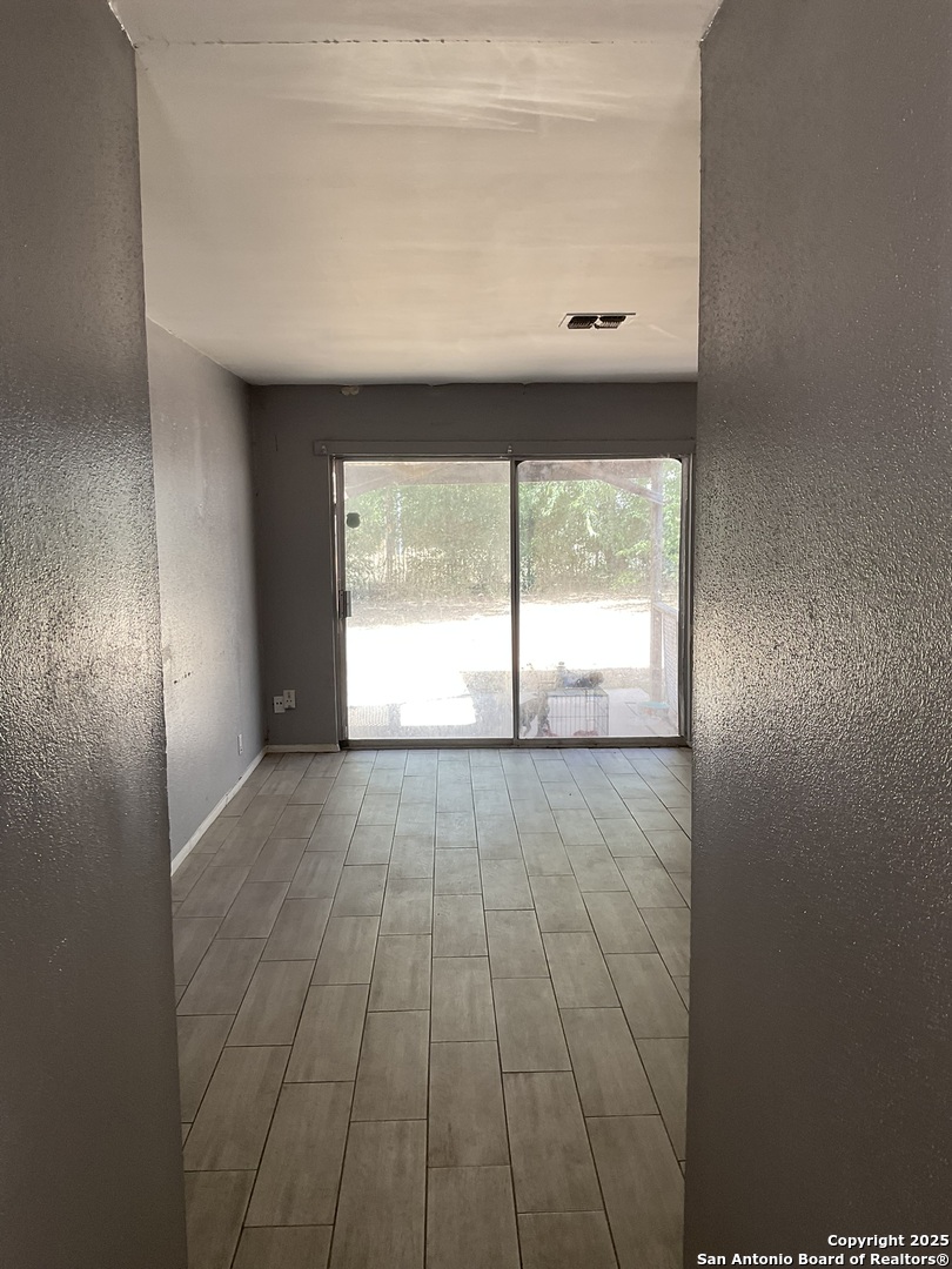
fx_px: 1063
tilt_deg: -3.9
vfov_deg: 61.7
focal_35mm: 29
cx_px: 476
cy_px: 634
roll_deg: +0.0
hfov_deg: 48.2
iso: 50
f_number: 1.8
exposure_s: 1/122
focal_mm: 3
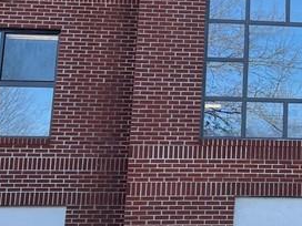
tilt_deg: +15.1
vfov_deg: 15.0
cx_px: 364
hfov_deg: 18.9
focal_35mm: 98
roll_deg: +1.1
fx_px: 855
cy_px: 66
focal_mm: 4.2
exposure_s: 1/496
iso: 32
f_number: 1.6
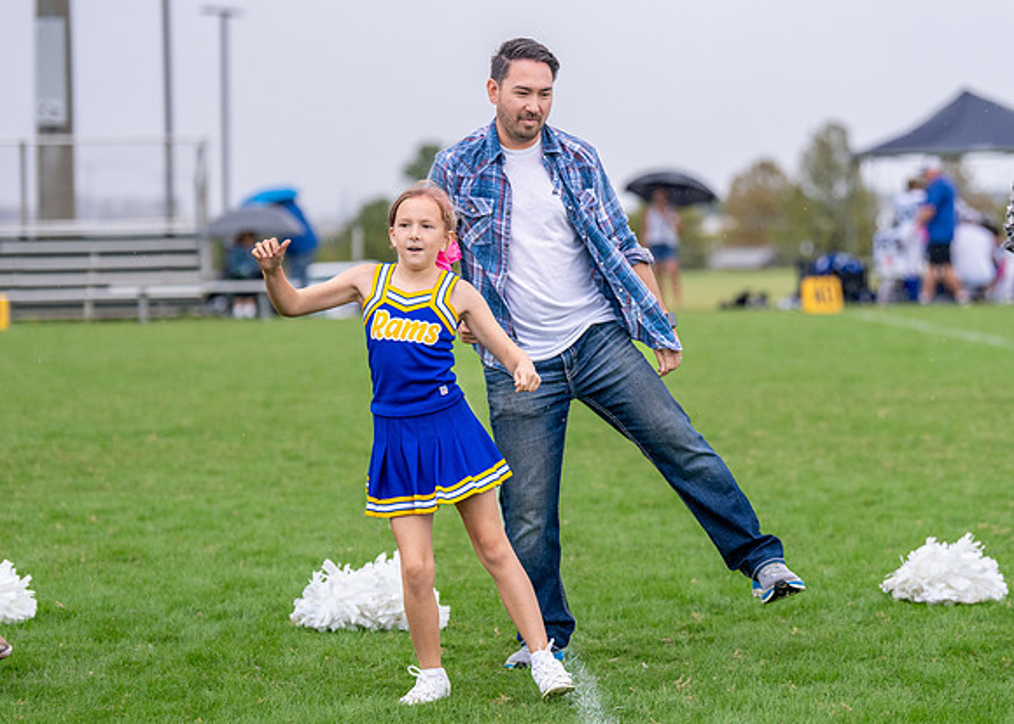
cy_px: 292
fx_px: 4636
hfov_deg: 12.5
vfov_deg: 8.9
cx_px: 533
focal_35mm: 161
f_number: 2.8
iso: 500
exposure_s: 1/1600
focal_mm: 118
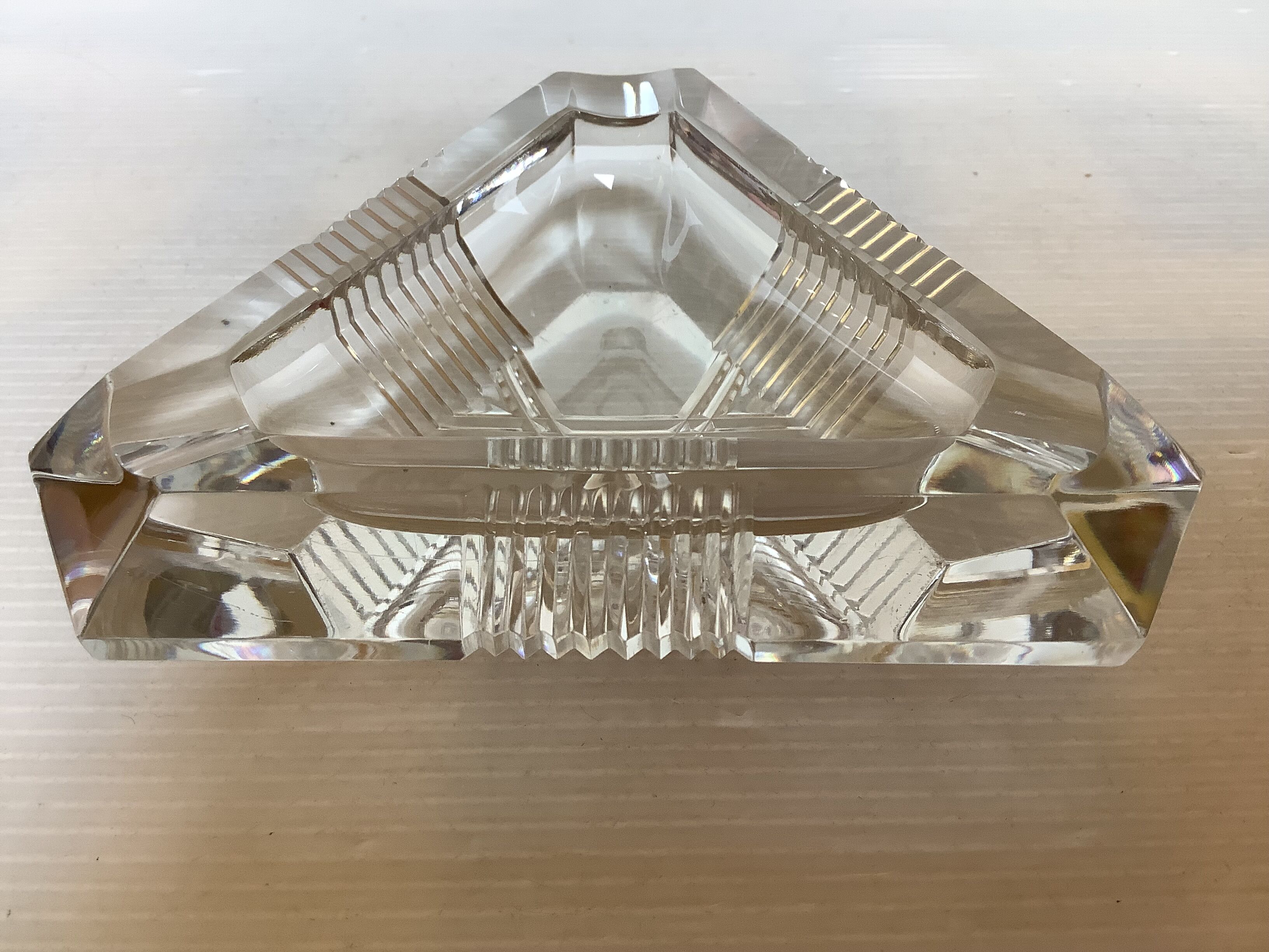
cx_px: 634
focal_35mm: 31
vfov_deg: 45.4
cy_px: 476
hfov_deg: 58.4
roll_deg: +0.3
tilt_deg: -43.6
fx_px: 1136
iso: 80
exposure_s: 1/50
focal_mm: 3.3
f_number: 2.4
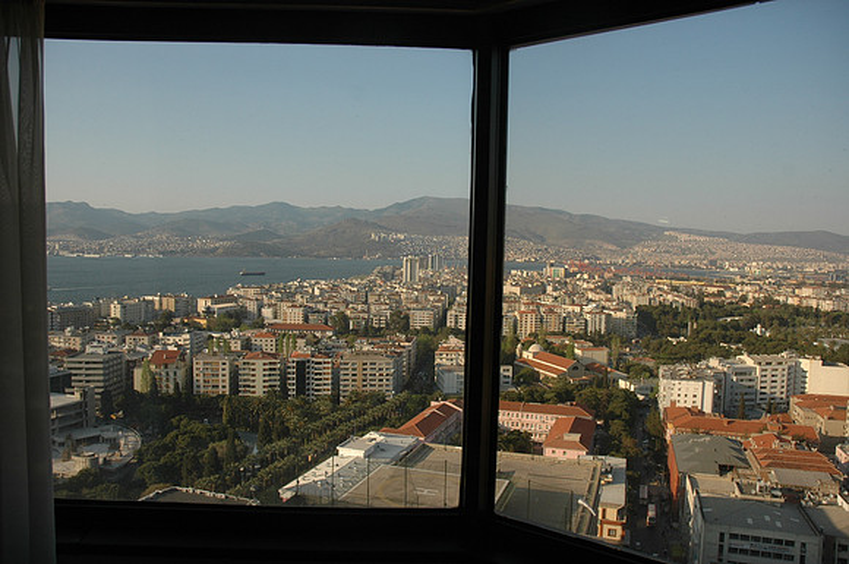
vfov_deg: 47.8
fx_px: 636
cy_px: 282
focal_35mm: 27
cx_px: 424
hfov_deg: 67.5
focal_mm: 18
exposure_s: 1/400
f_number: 5
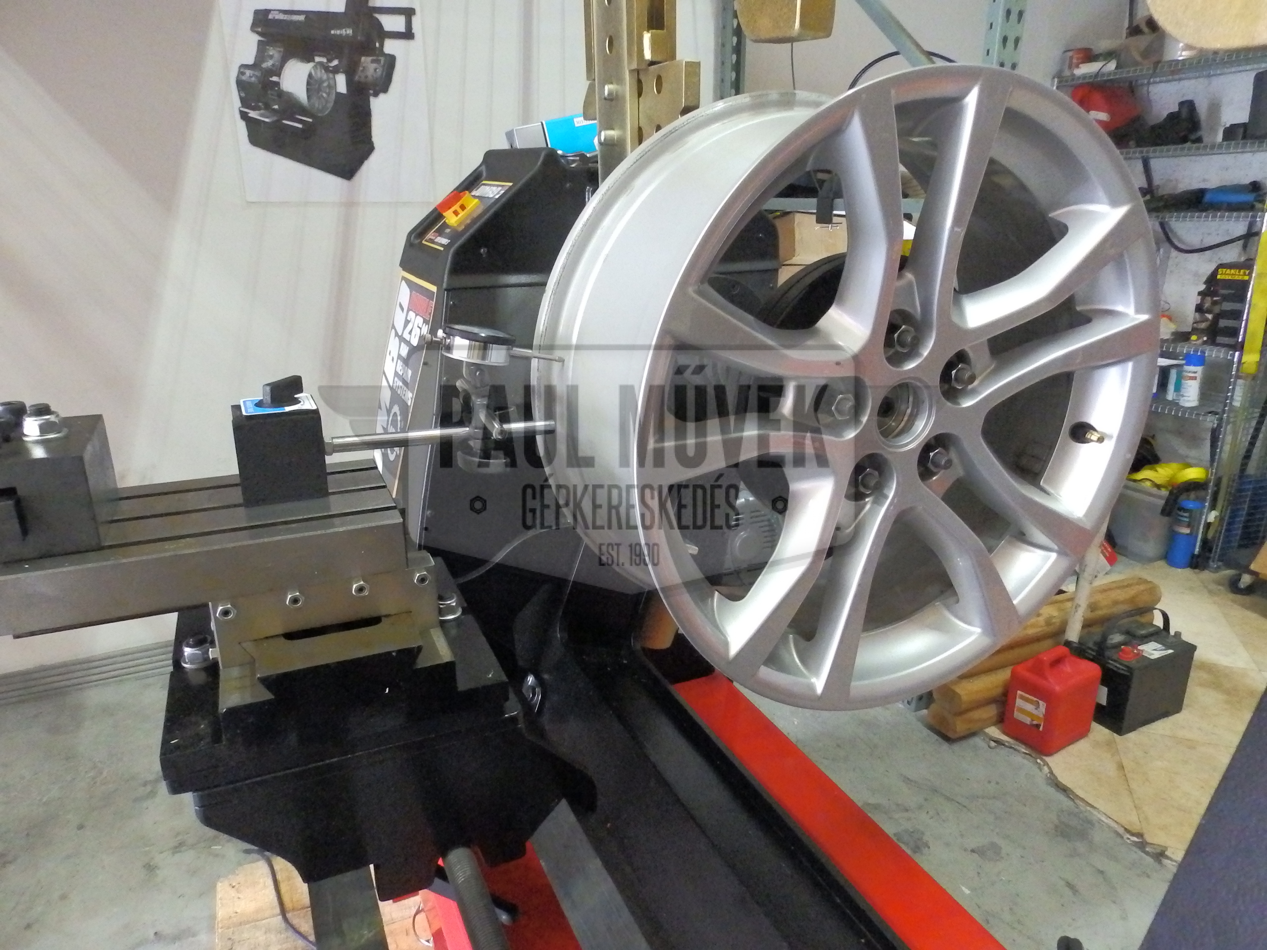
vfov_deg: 61.1
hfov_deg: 76.4
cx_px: 634
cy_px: 475
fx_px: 805
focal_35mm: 22
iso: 1600
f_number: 3.4
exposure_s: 1/25
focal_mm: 4
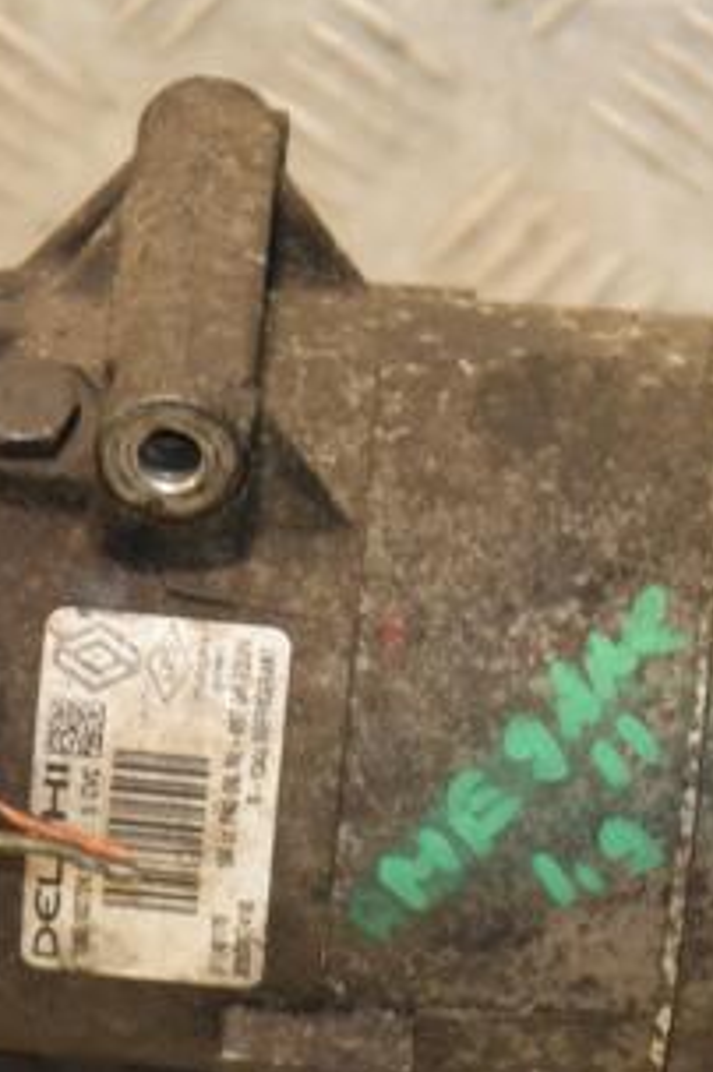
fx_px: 7503
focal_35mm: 252
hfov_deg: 5.4
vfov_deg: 8.2
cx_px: 349
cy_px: 670
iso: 800
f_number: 5.6
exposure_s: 1/100
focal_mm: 85
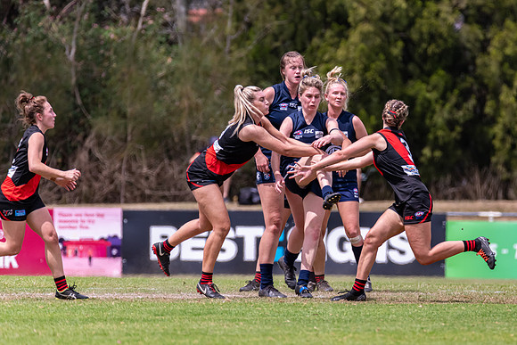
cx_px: 361
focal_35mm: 629
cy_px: 164
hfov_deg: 3.3
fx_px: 9038
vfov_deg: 2.2
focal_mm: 450
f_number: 6.3
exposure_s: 1/3200
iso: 800
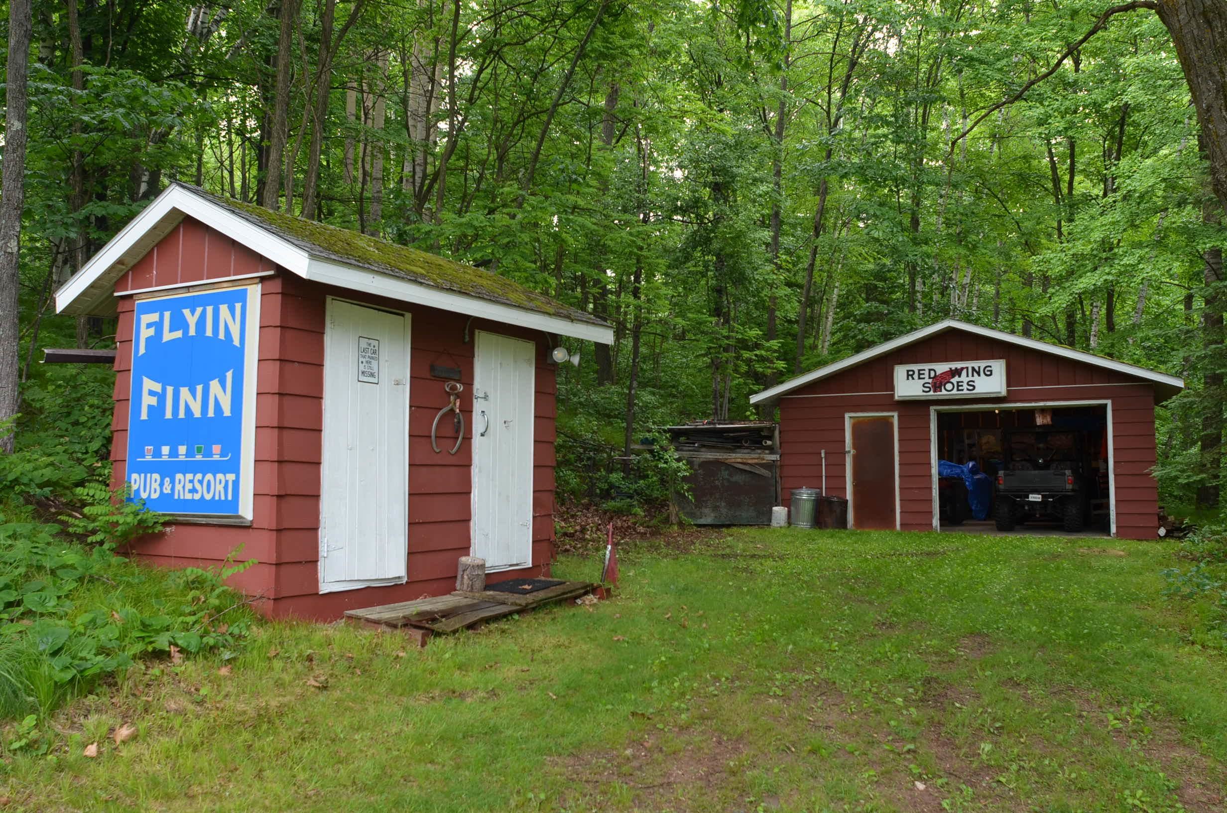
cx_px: 614
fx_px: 1020
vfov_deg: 43.4
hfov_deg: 62.0
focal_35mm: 30
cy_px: 406
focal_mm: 20
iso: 400
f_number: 5.6
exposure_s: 1/125
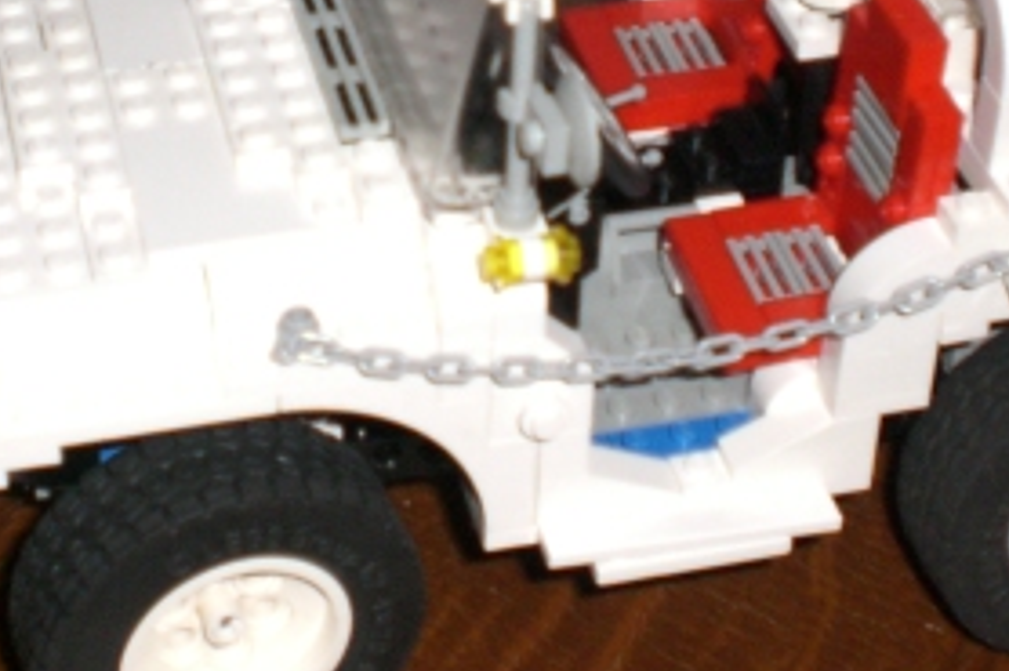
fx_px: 2549
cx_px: 465
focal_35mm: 91
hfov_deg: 22.4
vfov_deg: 14.9
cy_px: 80
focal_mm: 6.3
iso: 200
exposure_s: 1/60
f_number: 3.1
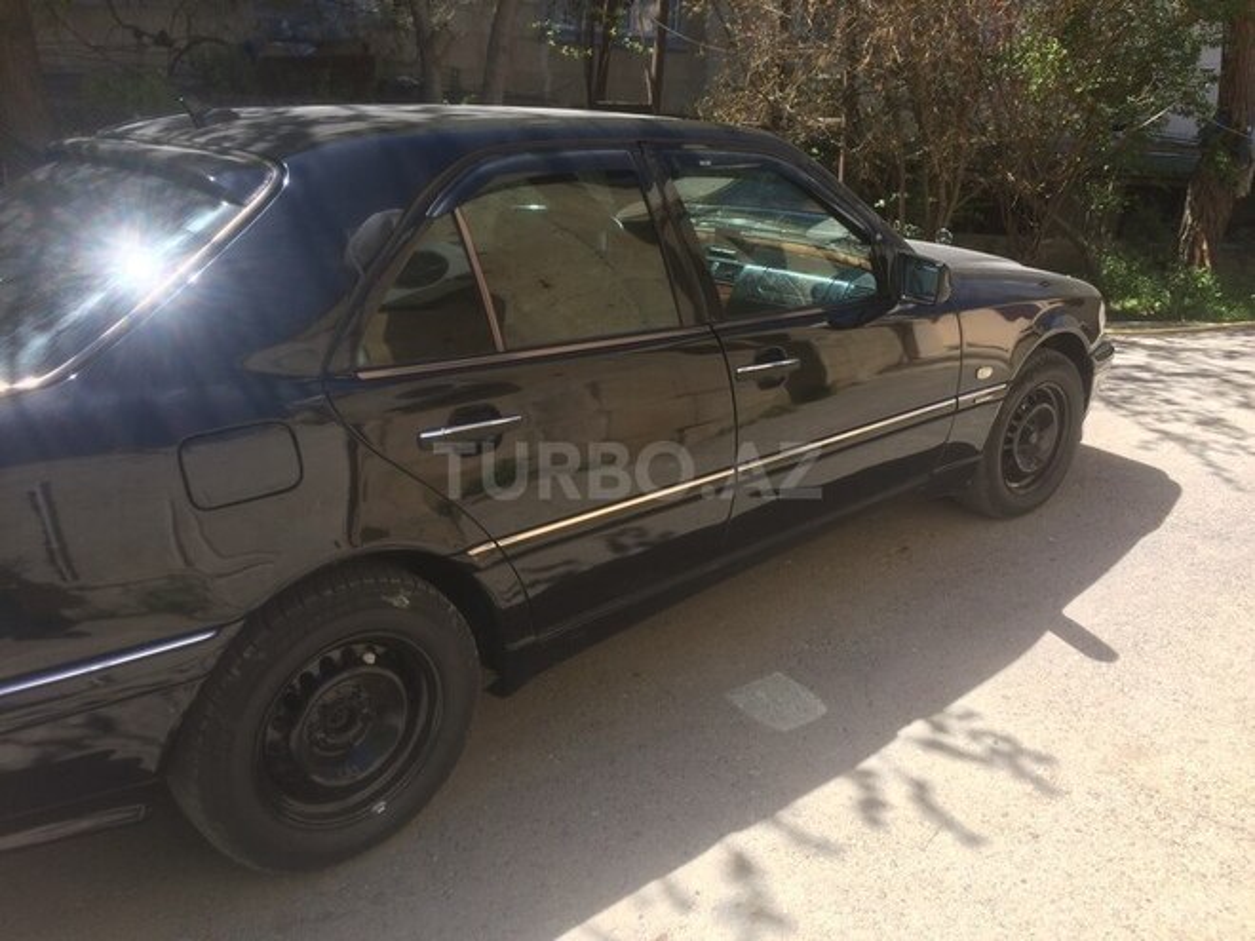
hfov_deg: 61.7
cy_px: 470
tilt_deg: -19.3
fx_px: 1051
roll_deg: -3.4
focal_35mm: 29
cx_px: 628
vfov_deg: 48.2
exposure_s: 1/733
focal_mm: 4.15
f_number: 2.2
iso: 32
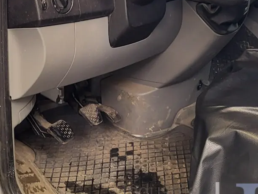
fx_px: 611
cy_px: 1
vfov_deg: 17.6
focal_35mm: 82
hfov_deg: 23.8
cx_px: 148
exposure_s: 1/50
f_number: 1.8
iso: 200
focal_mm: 5.4
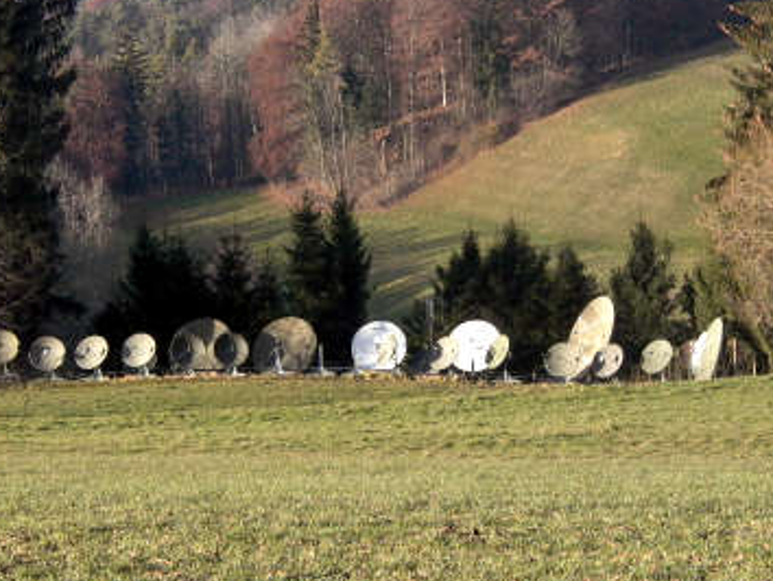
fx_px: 2838
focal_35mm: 127
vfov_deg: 11.7
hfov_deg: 15.5
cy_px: 249
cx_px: 341
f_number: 4.97
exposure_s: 1/230
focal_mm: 20.74
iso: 100
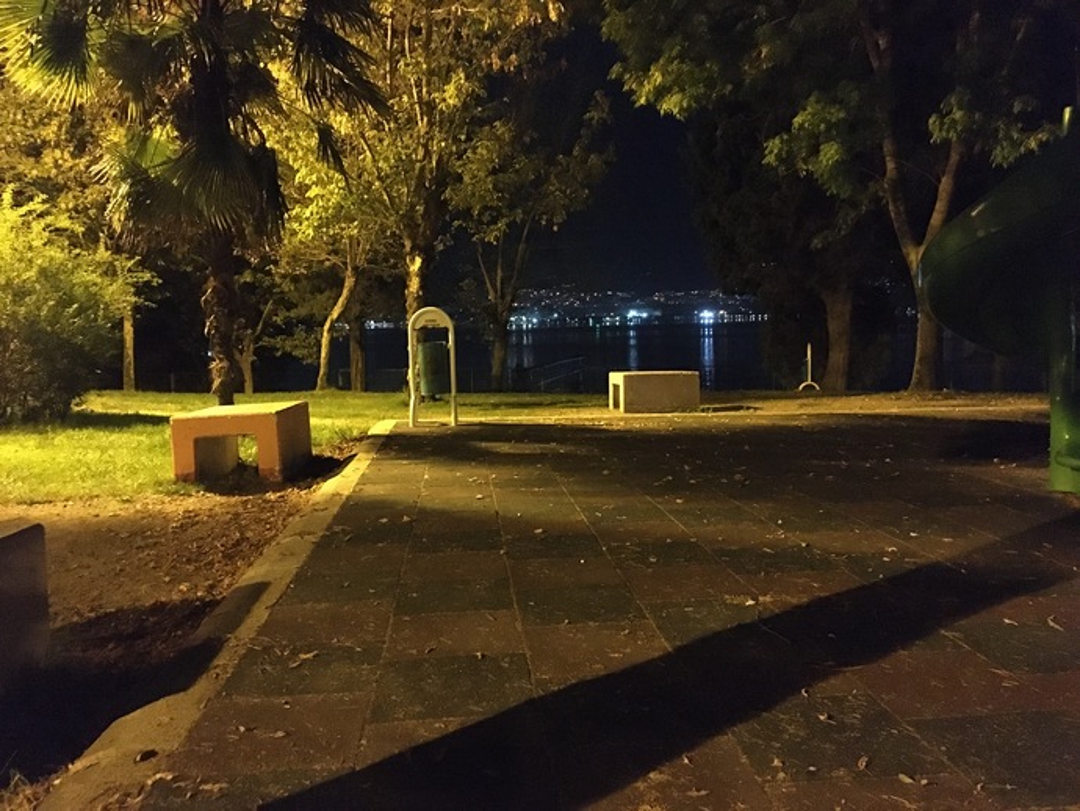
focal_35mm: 29
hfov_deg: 61.6
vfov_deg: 48.3
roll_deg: +1.5
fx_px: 905
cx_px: 540
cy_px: 406
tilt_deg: -5.2
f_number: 2.2
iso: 2000
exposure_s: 1/17
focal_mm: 4.15
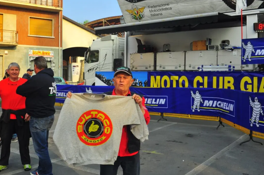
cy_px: 82
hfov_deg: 49.5
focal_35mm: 39
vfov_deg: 34.1
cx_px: 120
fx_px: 286
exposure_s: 1/320
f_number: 13
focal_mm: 35
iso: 800
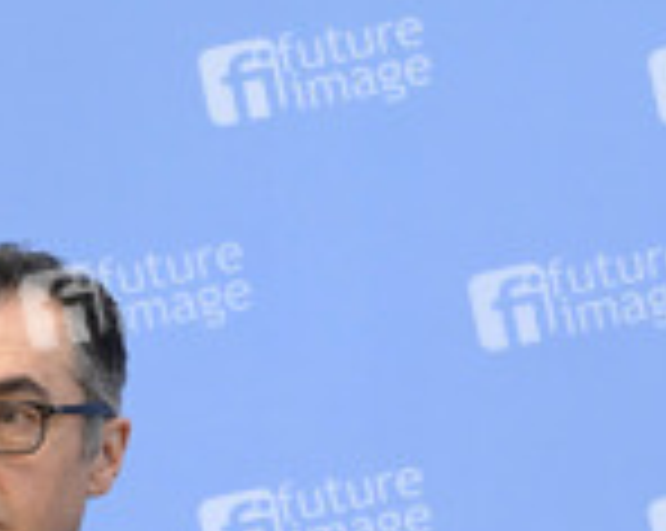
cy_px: 410
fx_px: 3661
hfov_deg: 10.3
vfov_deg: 8.3
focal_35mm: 186
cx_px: 646
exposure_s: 1/500
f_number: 5
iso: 3200
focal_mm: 65
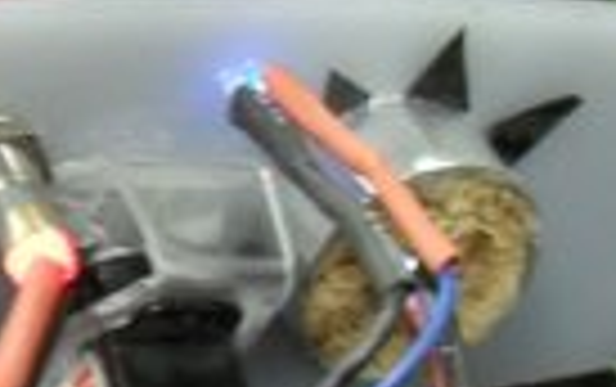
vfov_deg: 12.1
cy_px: 302
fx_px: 1815
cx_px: 67
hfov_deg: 18.9
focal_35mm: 108
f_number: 2.8
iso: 320
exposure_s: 1/15
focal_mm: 6.2
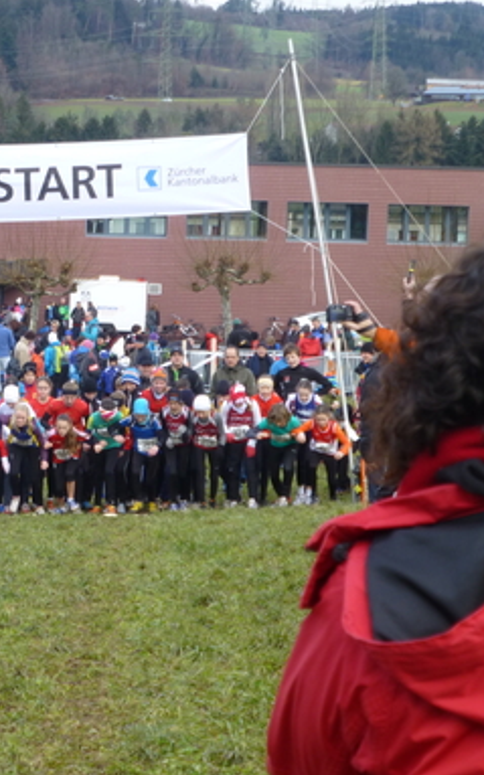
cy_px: 373
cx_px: -53
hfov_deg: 8.0
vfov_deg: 12.8
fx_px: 3444
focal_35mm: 163
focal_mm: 19.4
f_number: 5.3
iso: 100
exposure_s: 1/100
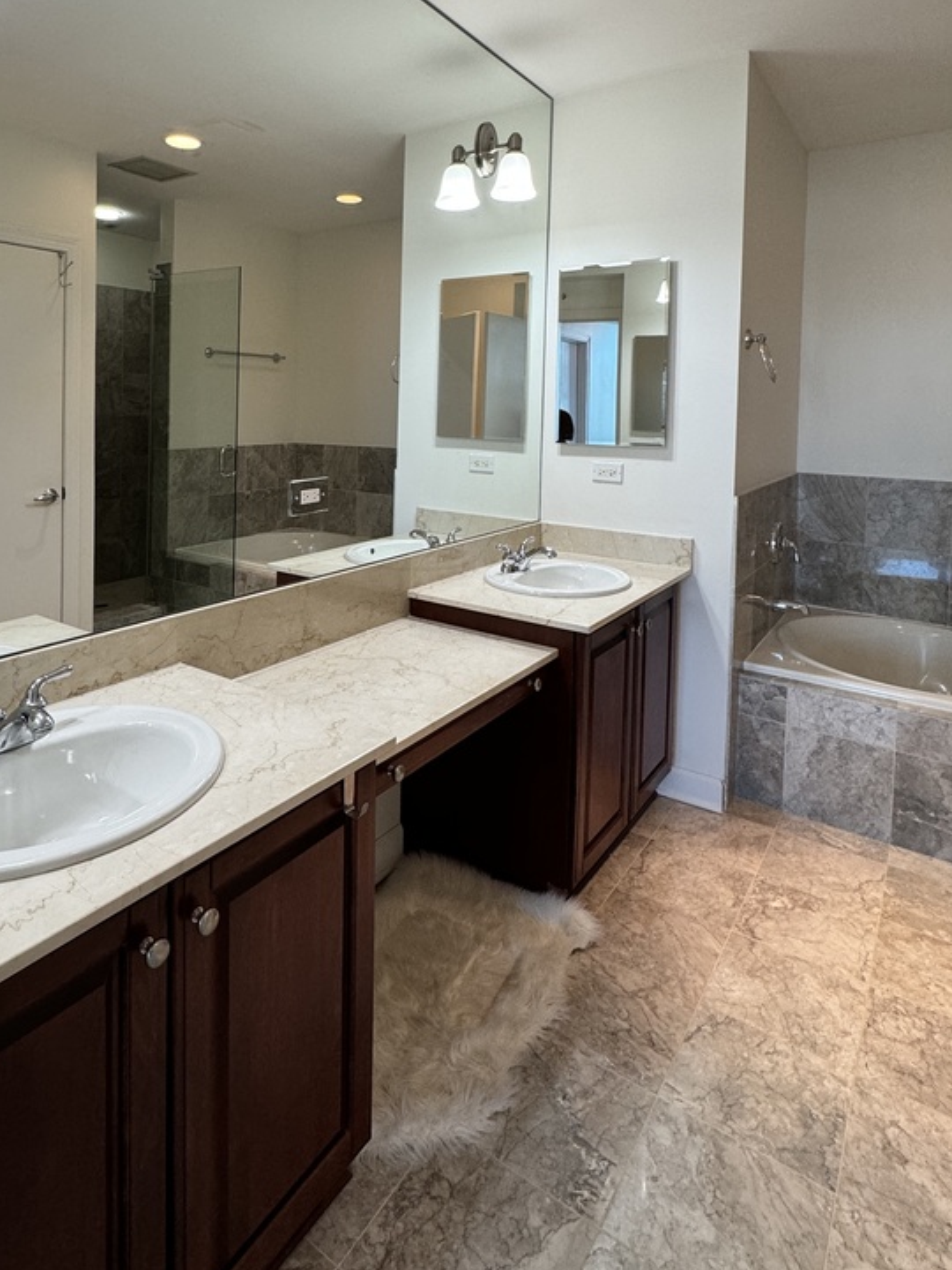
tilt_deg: -2.6
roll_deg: -1.0
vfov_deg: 76.8
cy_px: 437
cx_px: 383
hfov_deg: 62.9
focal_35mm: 21
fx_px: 770
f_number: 2.2
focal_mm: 2.22
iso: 160
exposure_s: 1/120
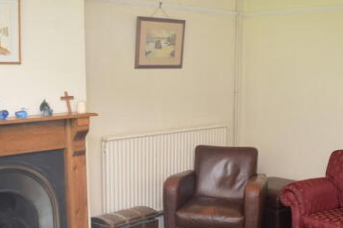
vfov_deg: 27.2
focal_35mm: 49
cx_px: 185
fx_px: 466
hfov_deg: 40.3
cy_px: 166
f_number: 3.5
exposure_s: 1/60
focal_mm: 18
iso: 900
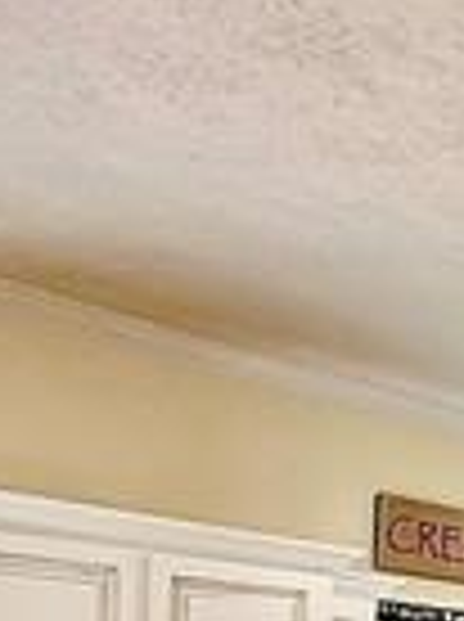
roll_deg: -1.5
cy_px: 738
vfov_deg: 23.1
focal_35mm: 78
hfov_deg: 14.8
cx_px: 982
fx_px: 1398
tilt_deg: +0.6
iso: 200
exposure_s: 1/120
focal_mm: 2.22
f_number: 2.2
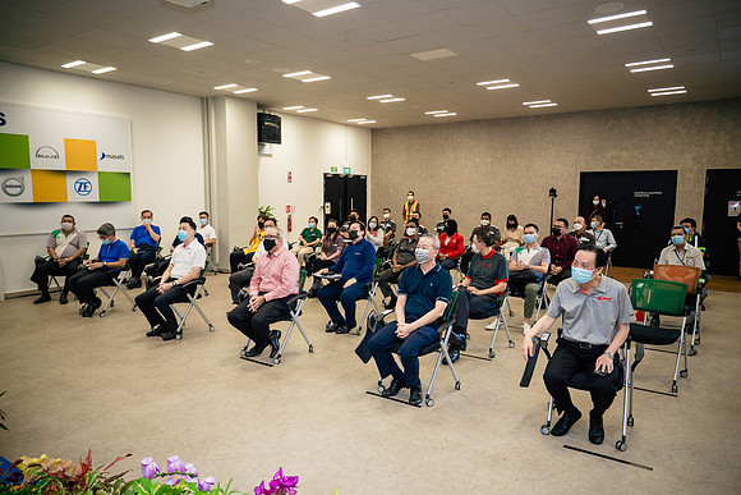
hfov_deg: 71.6
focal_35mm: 25
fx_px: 514
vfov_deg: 51.4
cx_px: 370
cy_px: 248
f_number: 2
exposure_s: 1/125
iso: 320
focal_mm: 12
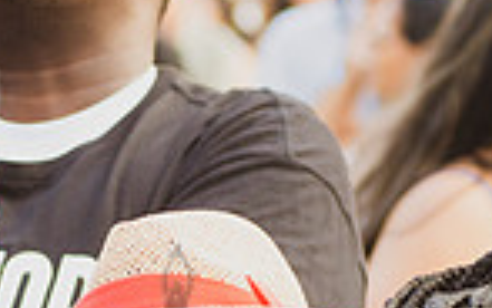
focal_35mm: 394
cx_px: 174
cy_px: 624
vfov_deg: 3.3
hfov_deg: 5.3
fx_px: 5285
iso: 1000
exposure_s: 1/125
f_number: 4.5
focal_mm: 80
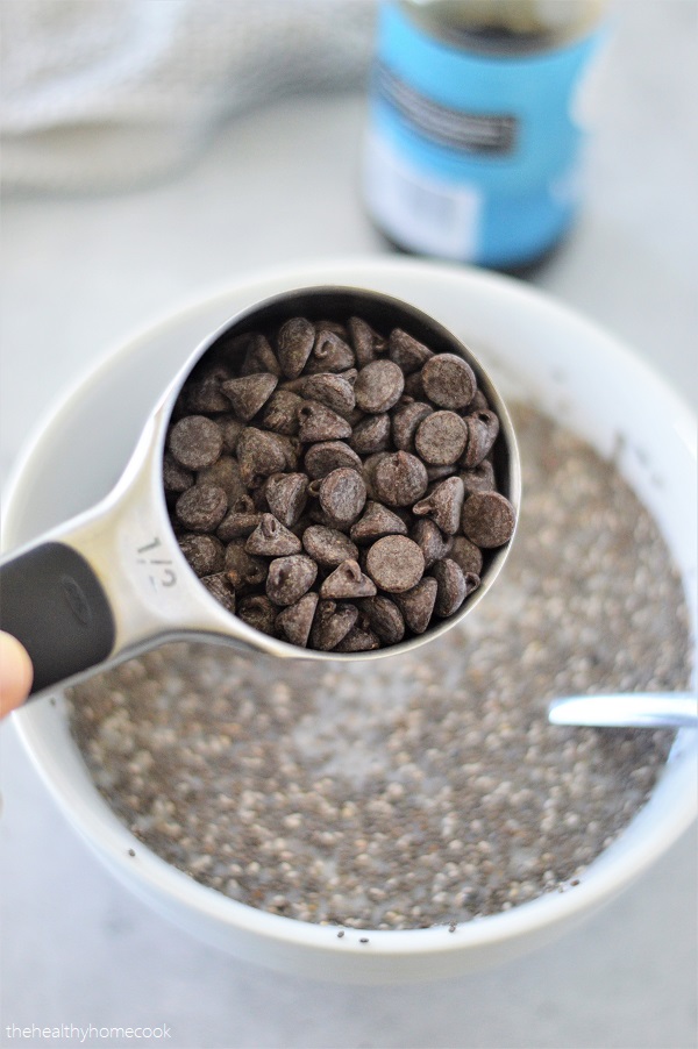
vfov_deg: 27.0
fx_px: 2184
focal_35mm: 75
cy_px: 524
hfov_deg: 18.2
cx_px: 349
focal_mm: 50
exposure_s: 1/500
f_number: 2
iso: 1600
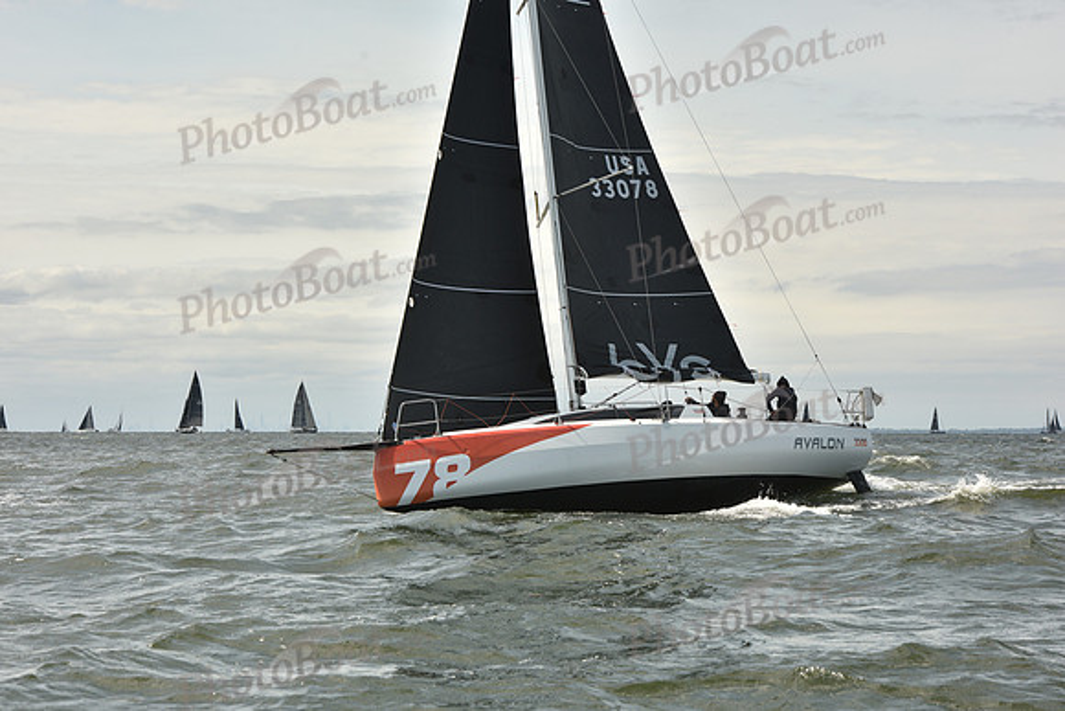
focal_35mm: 92
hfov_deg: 22.1
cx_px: 532
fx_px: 2722
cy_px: 356
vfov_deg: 14.9
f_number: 9
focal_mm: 92
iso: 250
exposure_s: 1/800
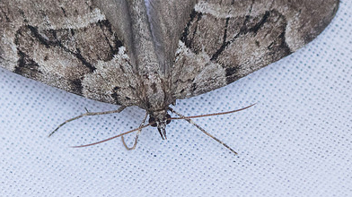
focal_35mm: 432
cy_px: 71
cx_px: 146
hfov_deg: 5.0
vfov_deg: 2.8
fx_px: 4030
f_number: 6.3
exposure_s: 1/160
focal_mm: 90
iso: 1000
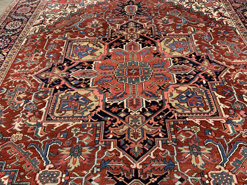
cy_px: 92
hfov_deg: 67.3
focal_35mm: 26
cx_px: 124
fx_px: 186
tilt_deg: -52.3
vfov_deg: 53.1
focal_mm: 4.25
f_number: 1.8
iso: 250
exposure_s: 1/40
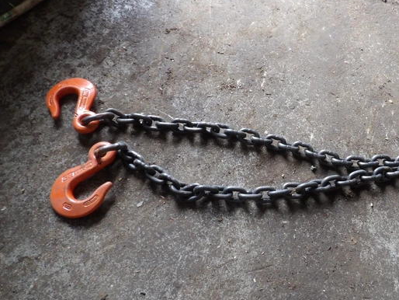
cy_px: 115
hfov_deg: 51.2
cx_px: 279
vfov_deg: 40.5
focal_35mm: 35
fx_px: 404
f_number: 3.2
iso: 180
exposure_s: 1/33
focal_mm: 4.3
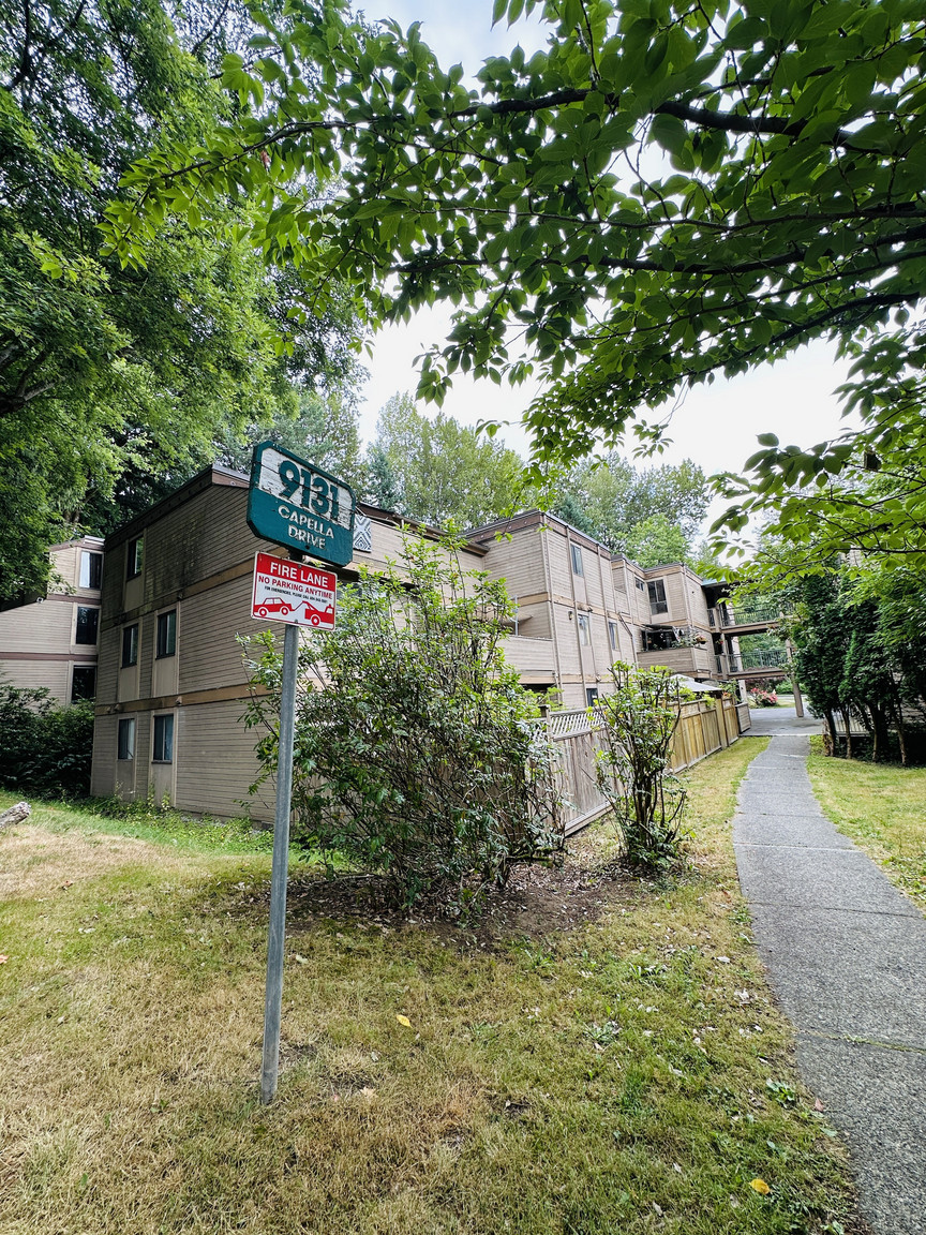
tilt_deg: +10.7
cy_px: 618
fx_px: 499
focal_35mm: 14
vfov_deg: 102.1
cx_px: 463
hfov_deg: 85.7
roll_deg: +4.1
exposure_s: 1/189
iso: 40
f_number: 2.2
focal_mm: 2.22
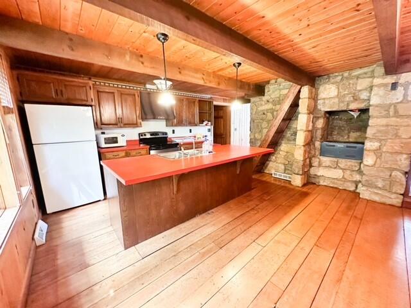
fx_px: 166
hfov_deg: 102.1
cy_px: 154
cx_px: 206
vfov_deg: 85.7
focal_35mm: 14
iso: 1000
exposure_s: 1/60
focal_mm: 2.22
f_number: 2.2
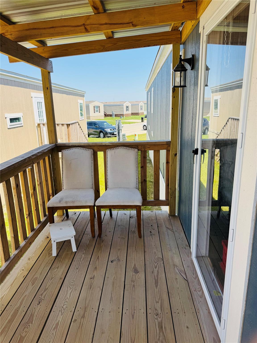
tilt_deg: -14.0
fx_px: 238
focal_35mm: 24
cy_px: 172
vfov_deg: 71.6
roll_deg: +1.0
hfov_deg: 56.8
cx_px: 128
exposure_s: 1/1597
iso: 80
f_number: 1.78
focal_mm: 6.76
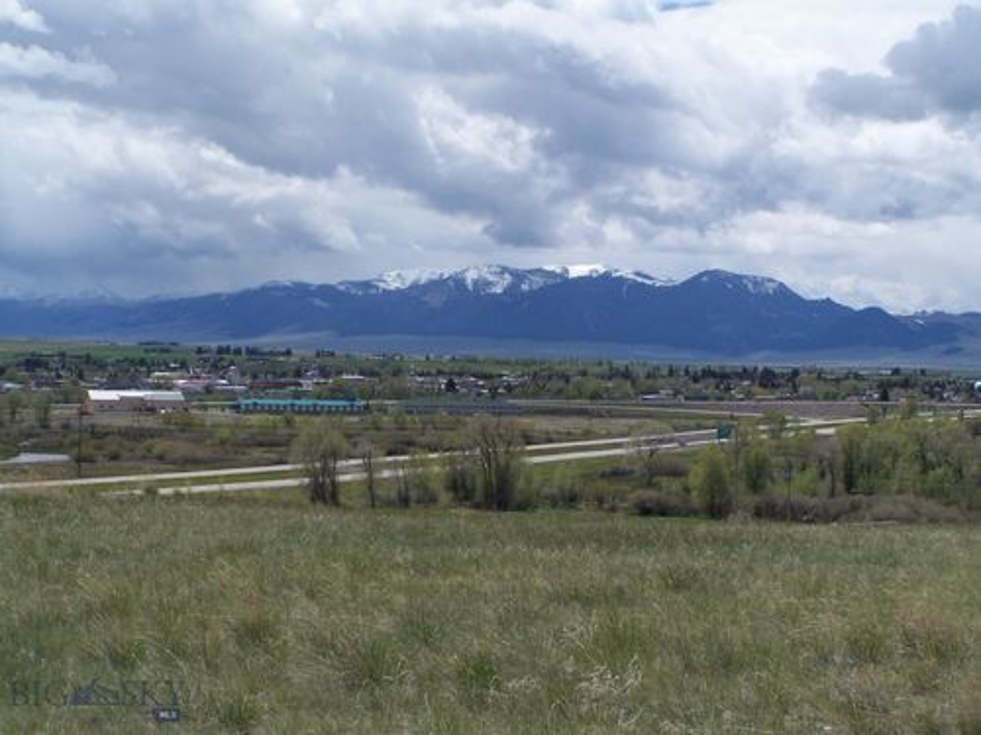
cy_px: 368
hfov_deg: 26.0
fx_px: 2125
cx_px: 490
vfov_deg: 19.6
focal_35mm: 75
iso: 80
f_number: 6.3
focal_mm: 12.4
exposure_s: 1/750
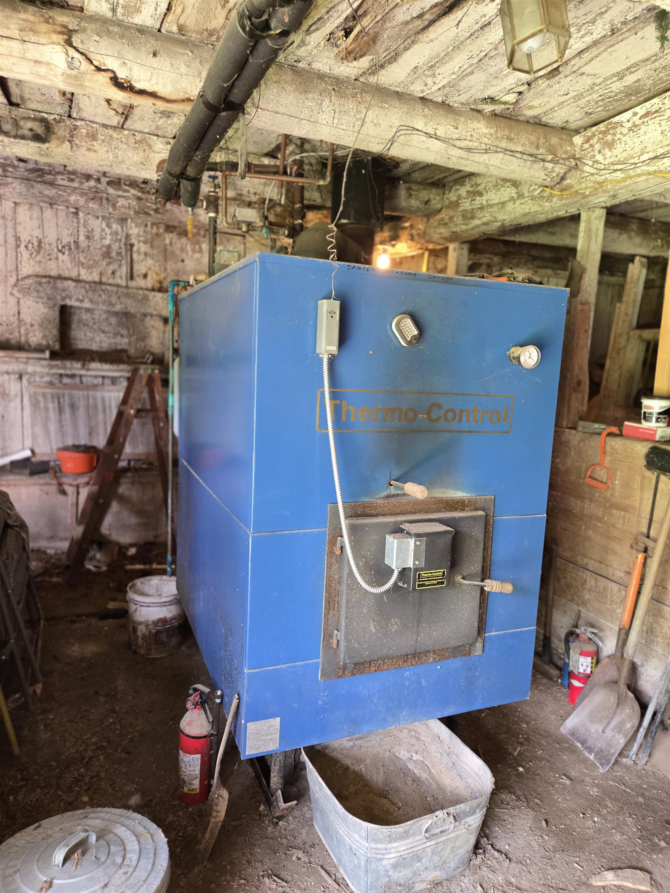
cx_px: 335
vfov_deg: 73.9
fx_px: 594
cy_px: 446
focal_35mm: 23
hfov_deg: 58.9
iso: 400
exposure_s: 1/120
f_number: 1.8
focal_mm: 5.4
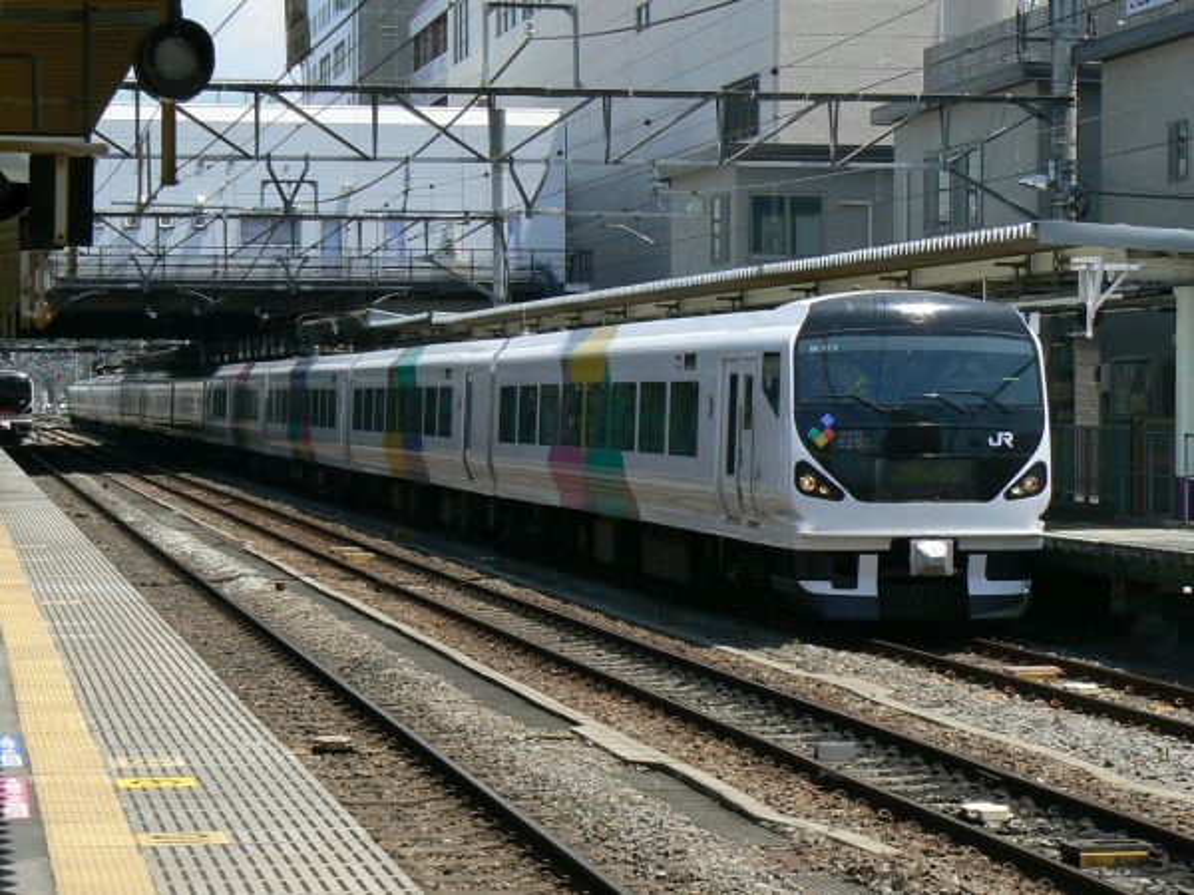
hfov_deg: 19.4
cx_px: 597
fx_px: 3484
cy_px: 448
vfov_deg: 14.6
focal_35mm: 101
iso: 100
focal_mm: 12.4
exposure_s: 1/500
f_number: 6.3
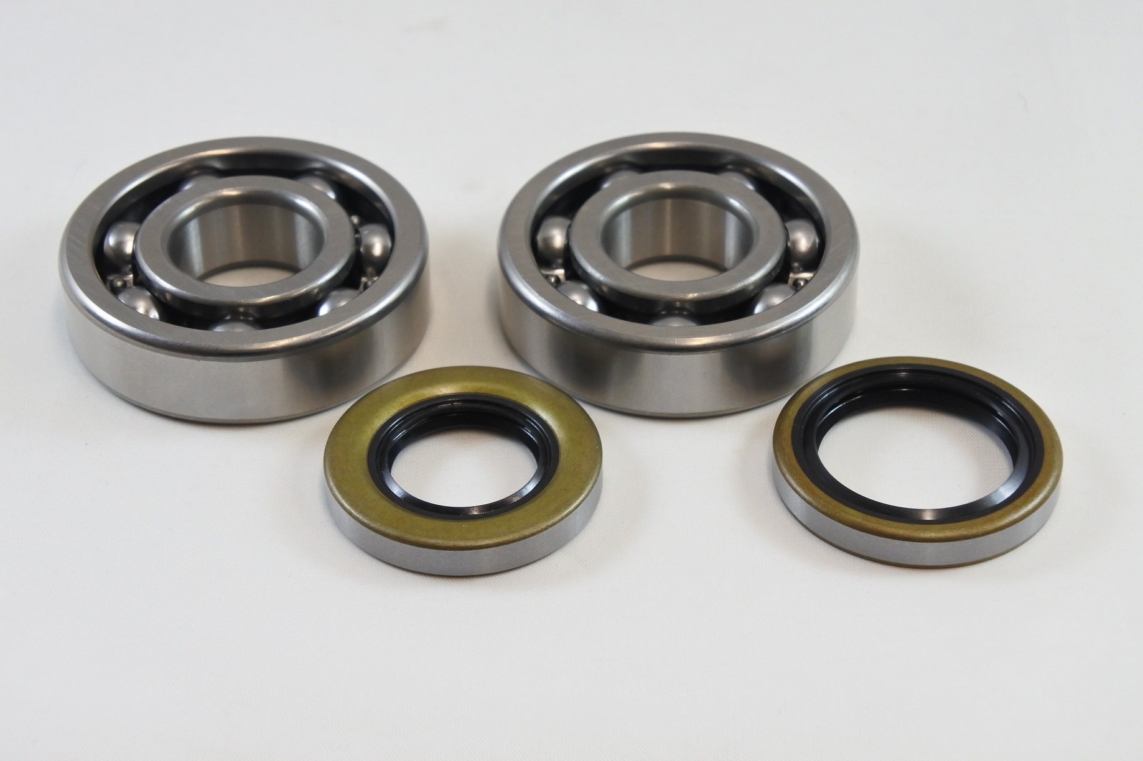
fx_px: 2571
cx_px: 572
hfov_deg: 25.1
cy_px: 380
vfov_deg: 16.8
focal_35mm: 81
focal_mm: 30
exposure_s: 1/125
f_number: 5.6
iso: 640
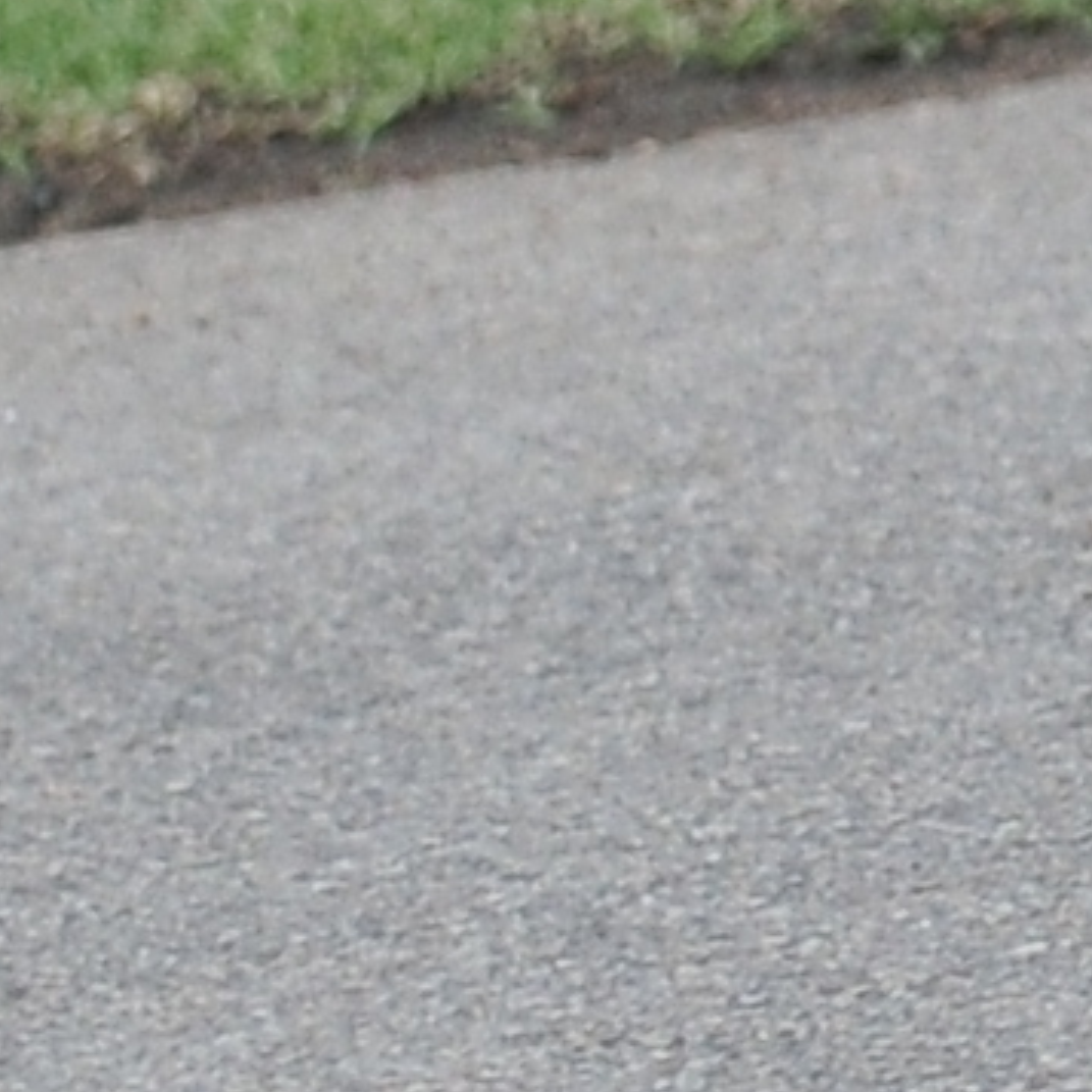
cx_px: 5246
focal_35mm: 1604
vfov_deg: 1.1
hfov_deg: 1.1
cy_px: -2615
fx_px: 57251
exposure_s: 1/2500
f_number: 2.8
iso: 400
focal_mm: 105
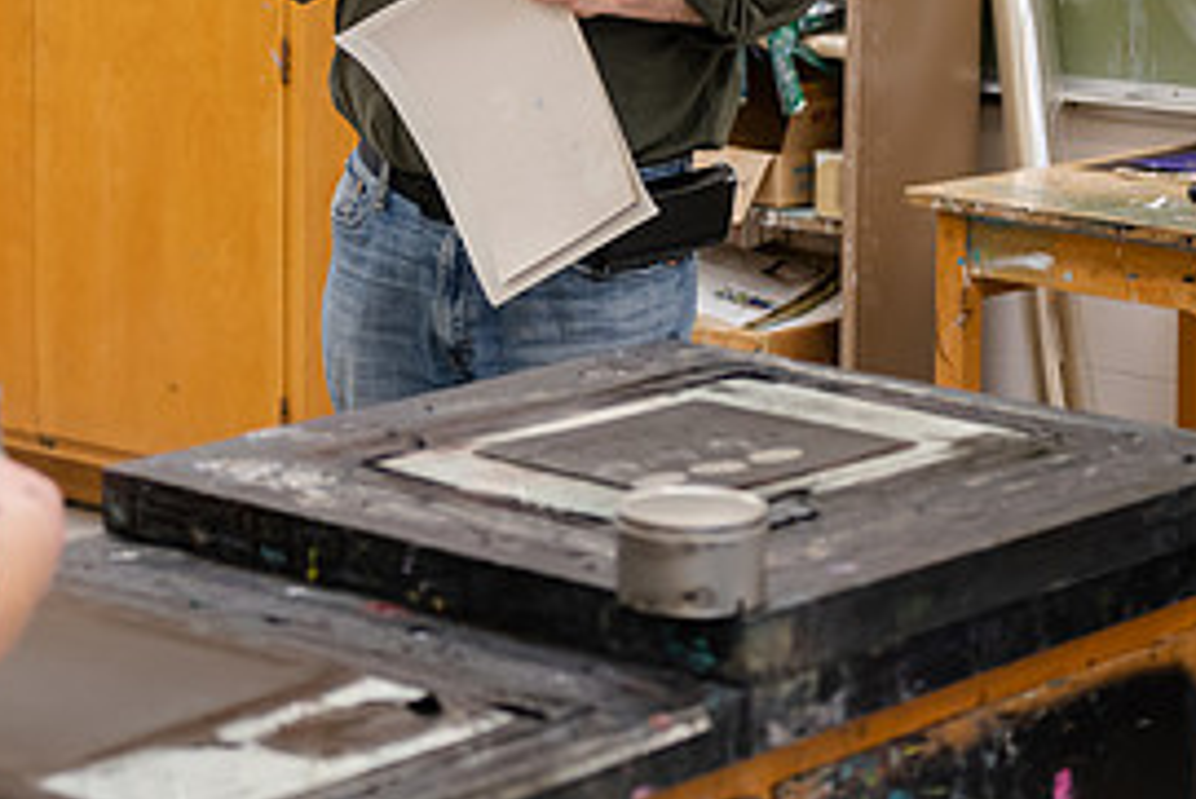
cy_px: 33
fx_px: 3989
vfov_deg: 11.3
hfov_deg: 16.9
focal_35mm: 120
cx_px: 163
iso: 640
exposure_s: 1/200
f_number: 3.2
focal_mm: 56
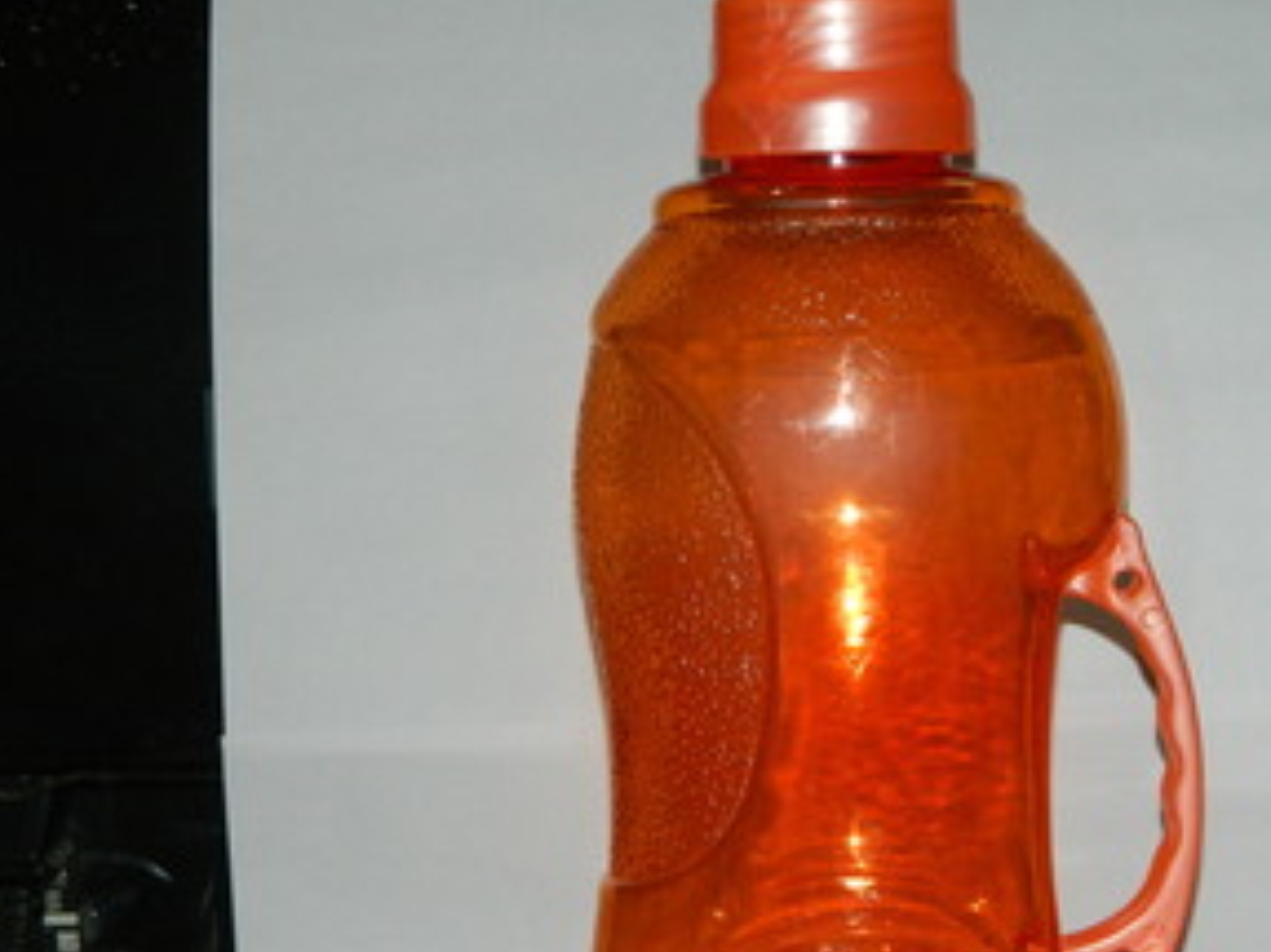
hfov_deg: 16.1
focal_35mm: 122
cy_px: 790
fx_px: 4478
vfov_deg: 12.1
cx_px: 872
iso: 200
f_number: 4
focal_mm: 12.6
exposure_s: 1/50
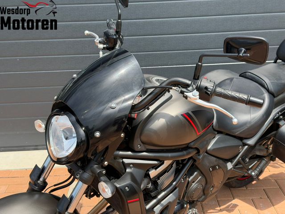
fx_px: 395
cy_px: 107
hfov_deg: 39.7
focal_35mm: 48
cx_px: 142
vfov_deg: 30.3
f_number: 1.78
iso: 100
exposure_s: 1/1931
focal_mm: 6.76
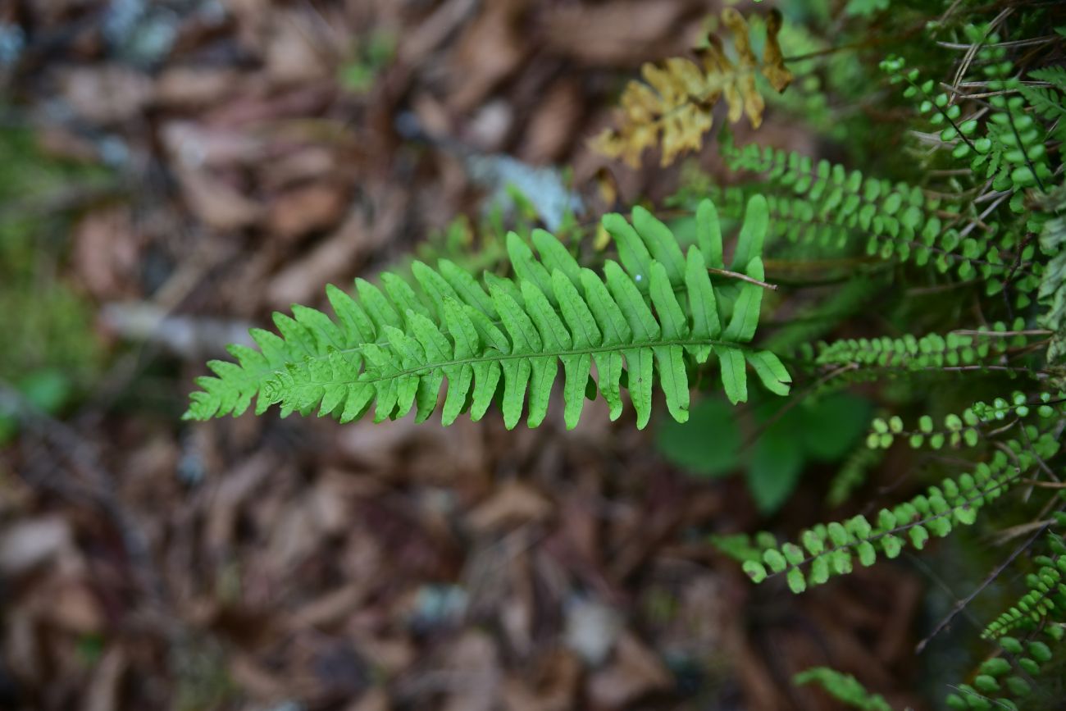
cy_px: 356
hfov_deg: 39.6
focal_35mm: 50
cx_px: 533
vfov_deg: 27.0
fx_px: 1481
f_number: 4.5
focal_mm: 50
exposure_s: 1/125
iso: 250
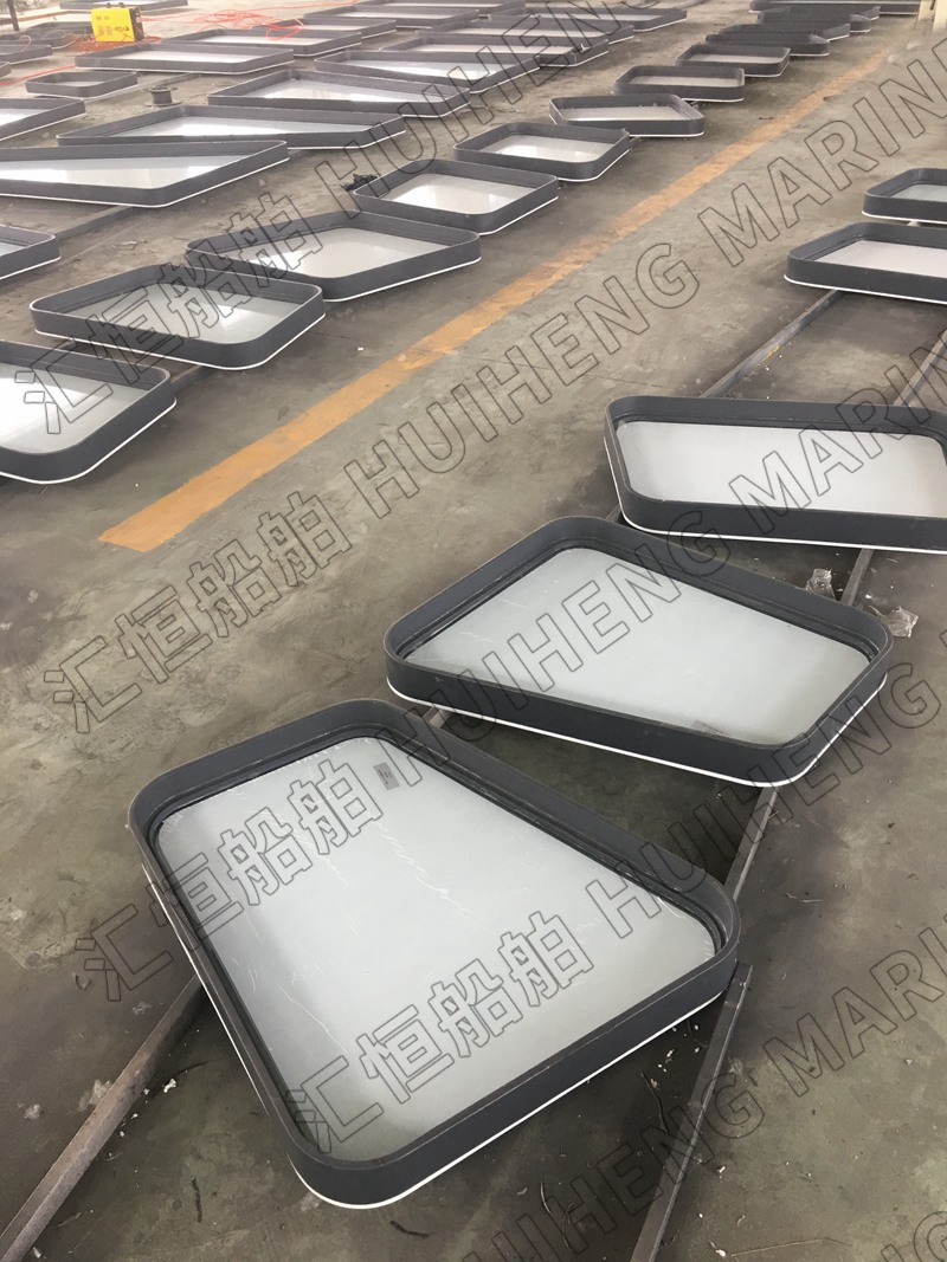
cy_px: 631
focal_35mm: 29
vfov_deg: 61.7
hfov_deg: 48.2
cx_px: 474
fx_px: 1058
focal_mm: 4.15
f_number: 2.2
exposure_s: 1/33
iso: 25
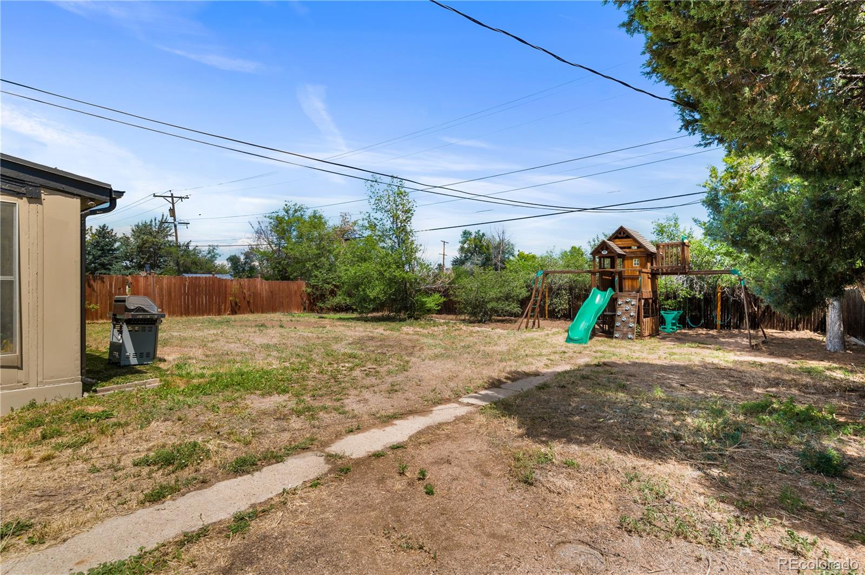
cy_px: 288
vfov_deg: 71.9
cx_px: 432
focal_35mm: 16
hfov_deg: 95.0
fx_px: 396
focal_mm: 16.5
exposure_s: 1/60
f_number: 8
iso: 250
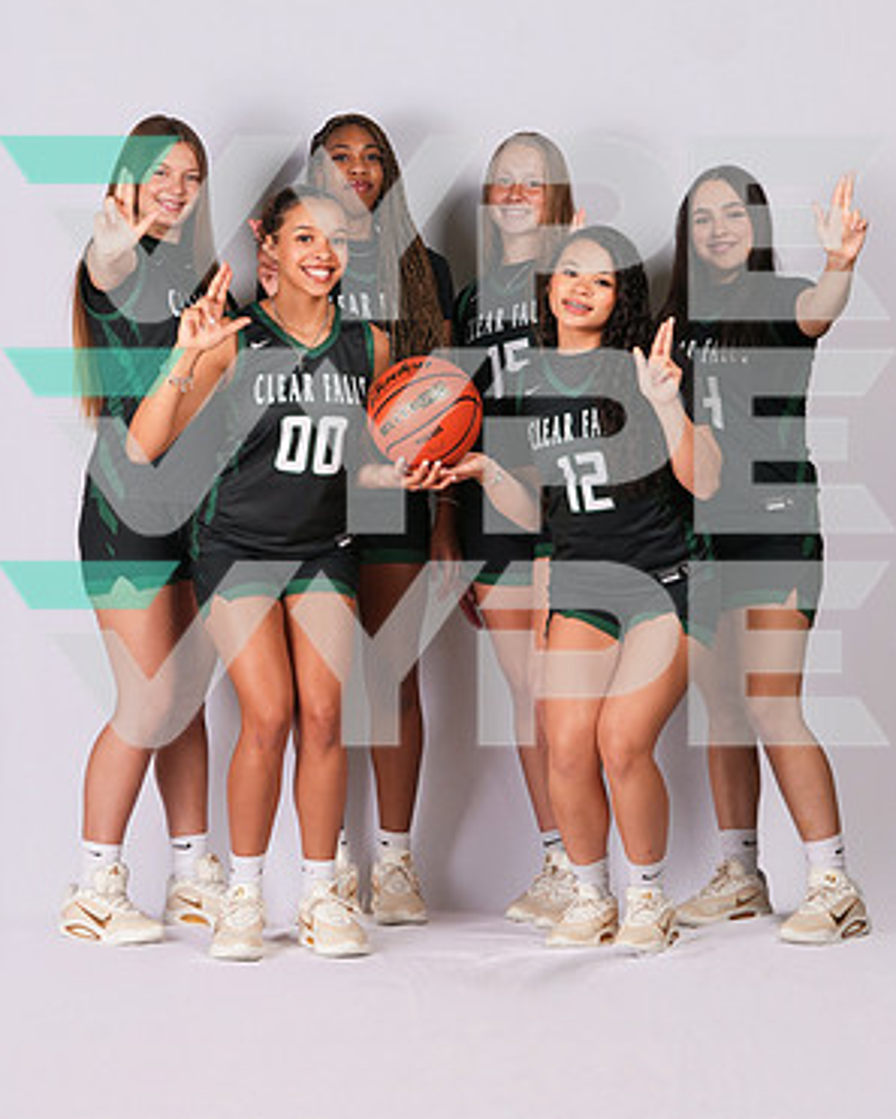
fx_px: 2717
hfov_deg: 18.7
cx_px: 450
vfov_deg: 23.2
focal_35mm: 82
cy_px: 443
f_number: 11
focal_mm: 72
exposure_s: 1/200
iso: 400
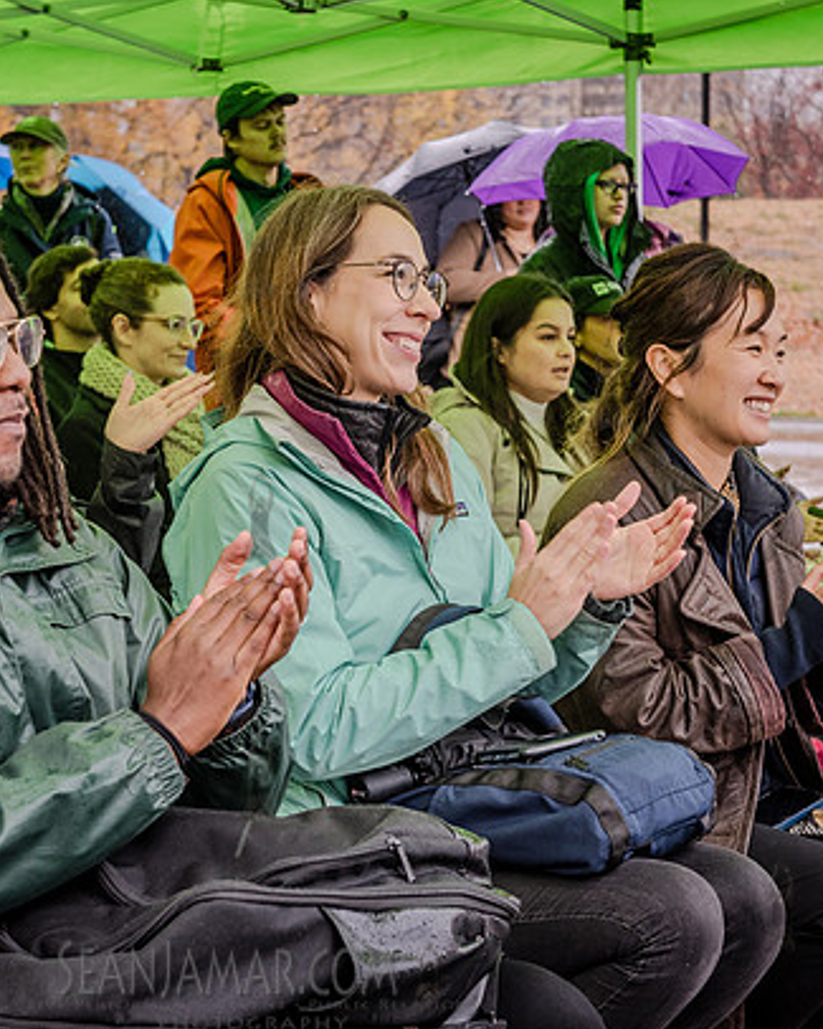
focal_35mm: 95
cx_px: 406
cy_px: 474
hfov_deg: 16.2
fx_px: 2891
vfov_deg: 20.2
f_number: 5.6
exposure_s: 1/250
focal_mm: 58
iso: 640
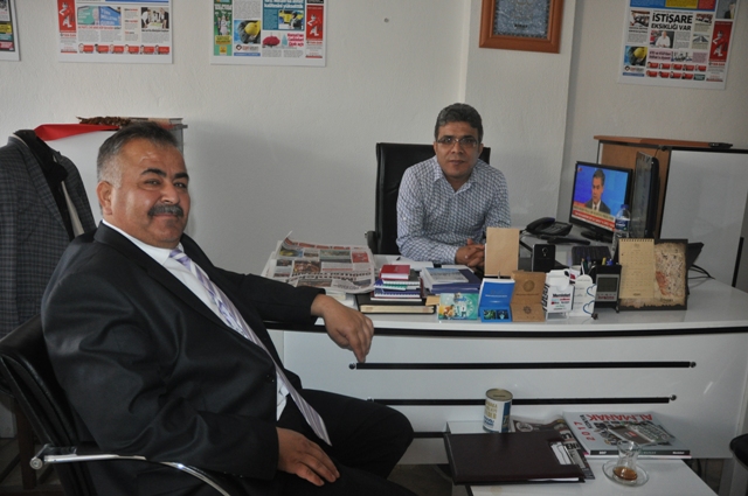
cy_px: 248
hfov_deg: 67.4
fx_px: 560
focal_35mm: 27
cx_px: 374
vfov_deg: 47.8
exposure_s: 1/60
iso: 800
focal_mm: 18
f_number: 3.5
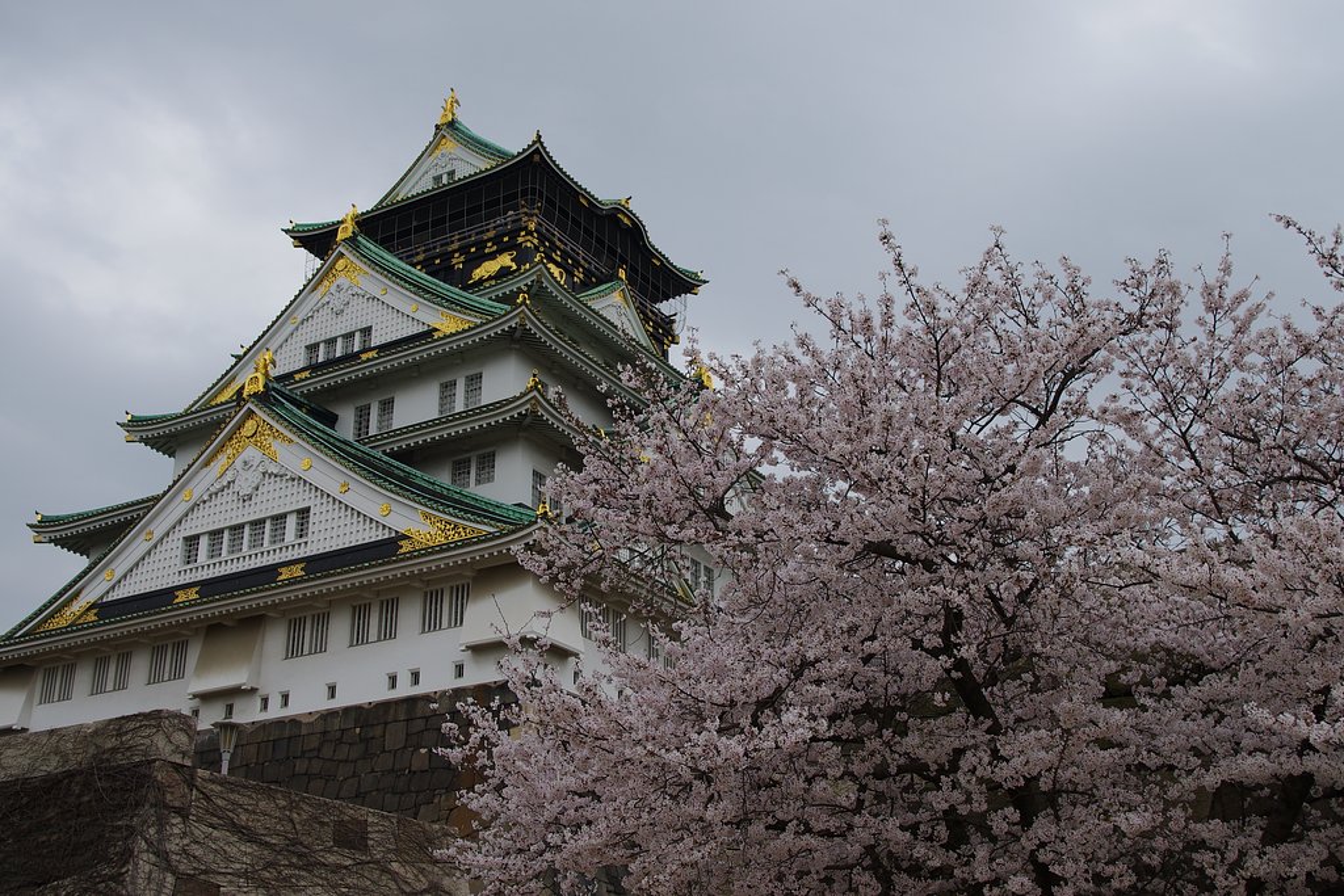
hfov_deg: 46.4
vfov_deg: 31.9
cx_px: 672
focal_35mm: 42
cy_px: 448
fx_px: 1568
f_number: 5.6
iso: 80
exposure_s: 1/125
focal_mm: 28.13
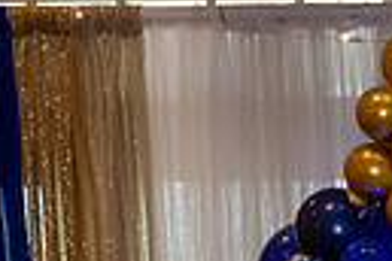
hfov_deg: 12.7
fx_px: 1579
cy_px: 549
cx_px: 732
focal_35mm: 145
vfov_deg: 8.8
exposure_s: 1/250
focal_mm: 20
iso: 2500
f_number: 5
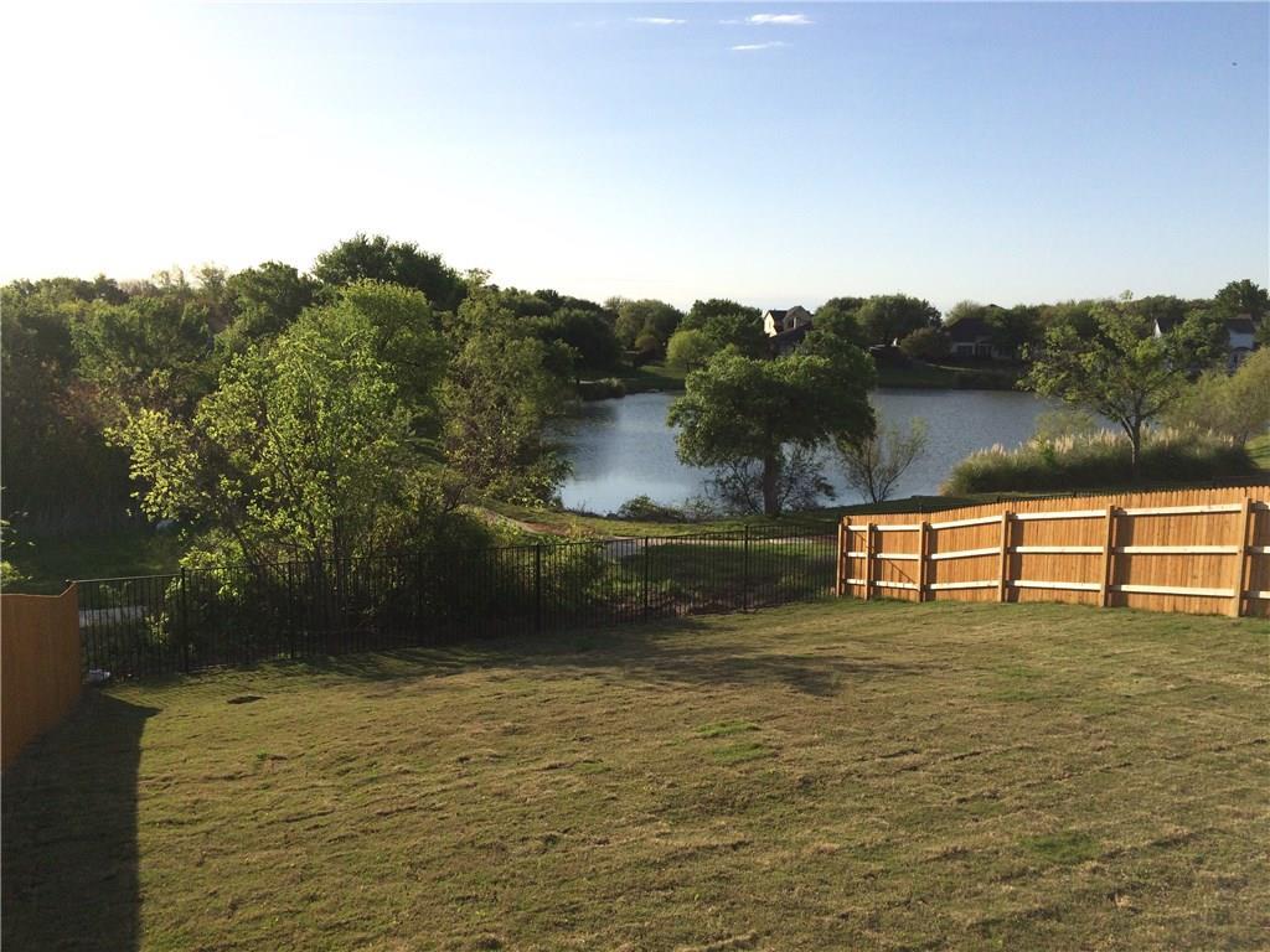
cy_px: 476
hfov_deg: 61.7
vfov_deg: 48.2
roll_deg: -0.4
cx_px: 635
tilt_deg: -8.4
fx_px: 1064
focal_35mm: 29
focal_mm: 4.15
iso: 32
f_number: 2.2
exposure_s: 1/2933
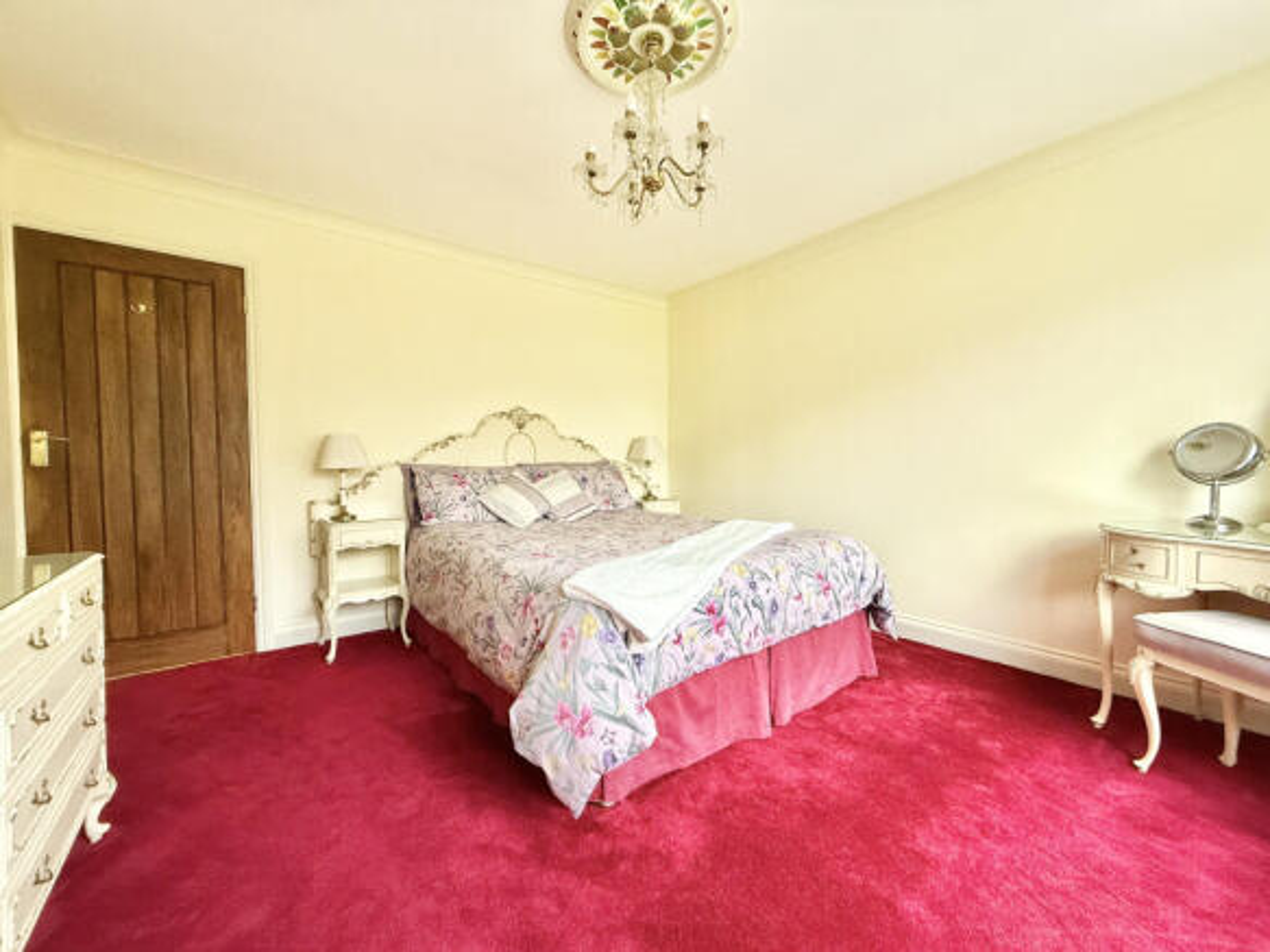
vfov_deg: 85.7
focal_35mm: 14
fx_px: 514
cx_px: 635
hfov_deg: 102.1
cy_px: 476
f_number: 2.2
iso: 200
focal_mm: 2.22
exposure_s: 1/99
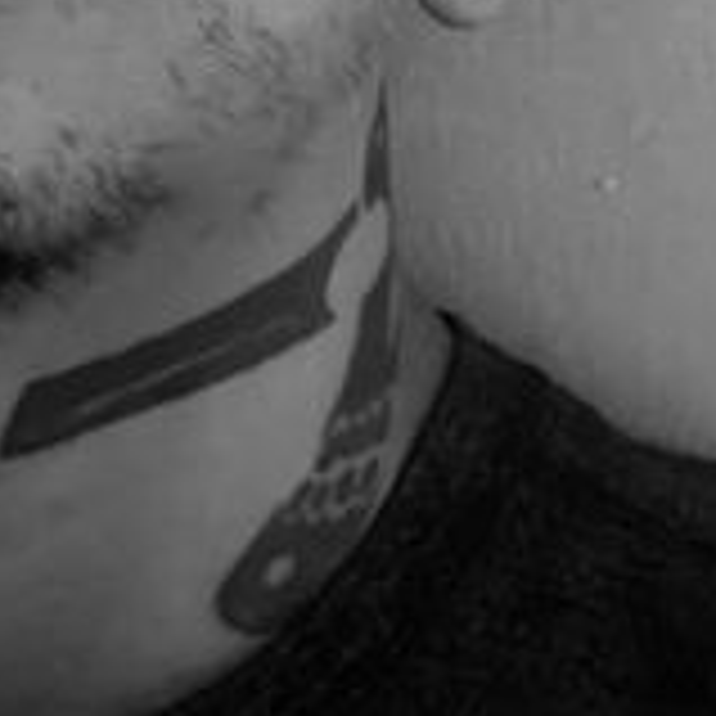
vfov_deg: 15.3
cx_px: -36
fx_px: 2434
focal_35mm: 104
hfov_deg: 16.3
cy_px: -405
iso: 1250
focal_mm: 2.87
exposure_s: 1/15
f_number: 2.2
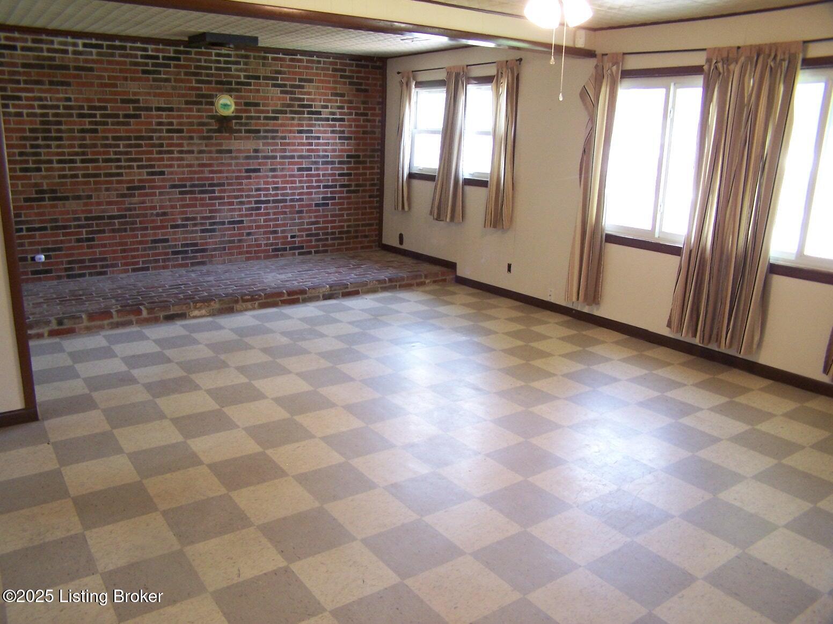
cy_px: 312
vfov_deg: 37.7
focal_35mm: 38
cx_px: 416
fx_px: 914
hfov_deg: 49.0
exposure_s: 1/10
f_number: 2.8
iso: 140
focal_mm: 6.3
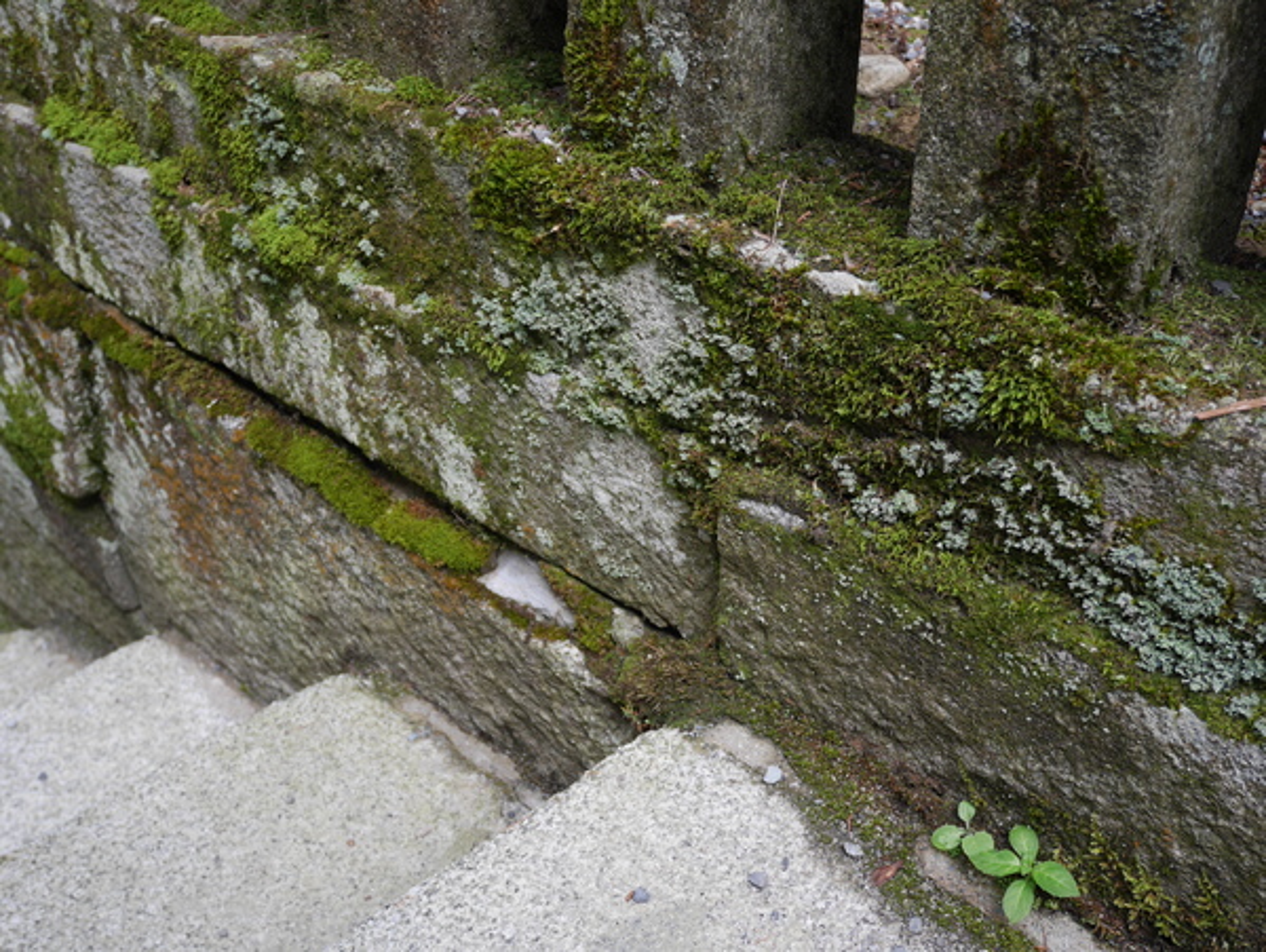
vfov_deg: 37.8
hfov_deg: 48.9
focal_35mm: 38
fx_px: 1391
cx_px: 633
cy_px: 476
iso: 200
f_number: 4.3
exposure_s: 1/125
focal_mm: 19
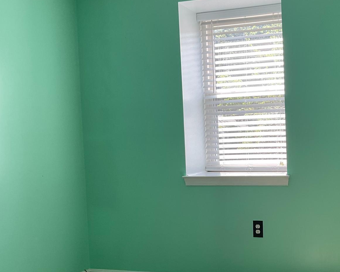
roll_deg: +1.6
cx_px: 258
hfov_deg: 36.4
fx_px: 503
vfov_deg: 30.1
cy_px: 169
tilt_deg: -3.6
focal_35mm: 50
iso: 20
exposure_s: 1/120
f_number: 1.8
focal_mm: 3
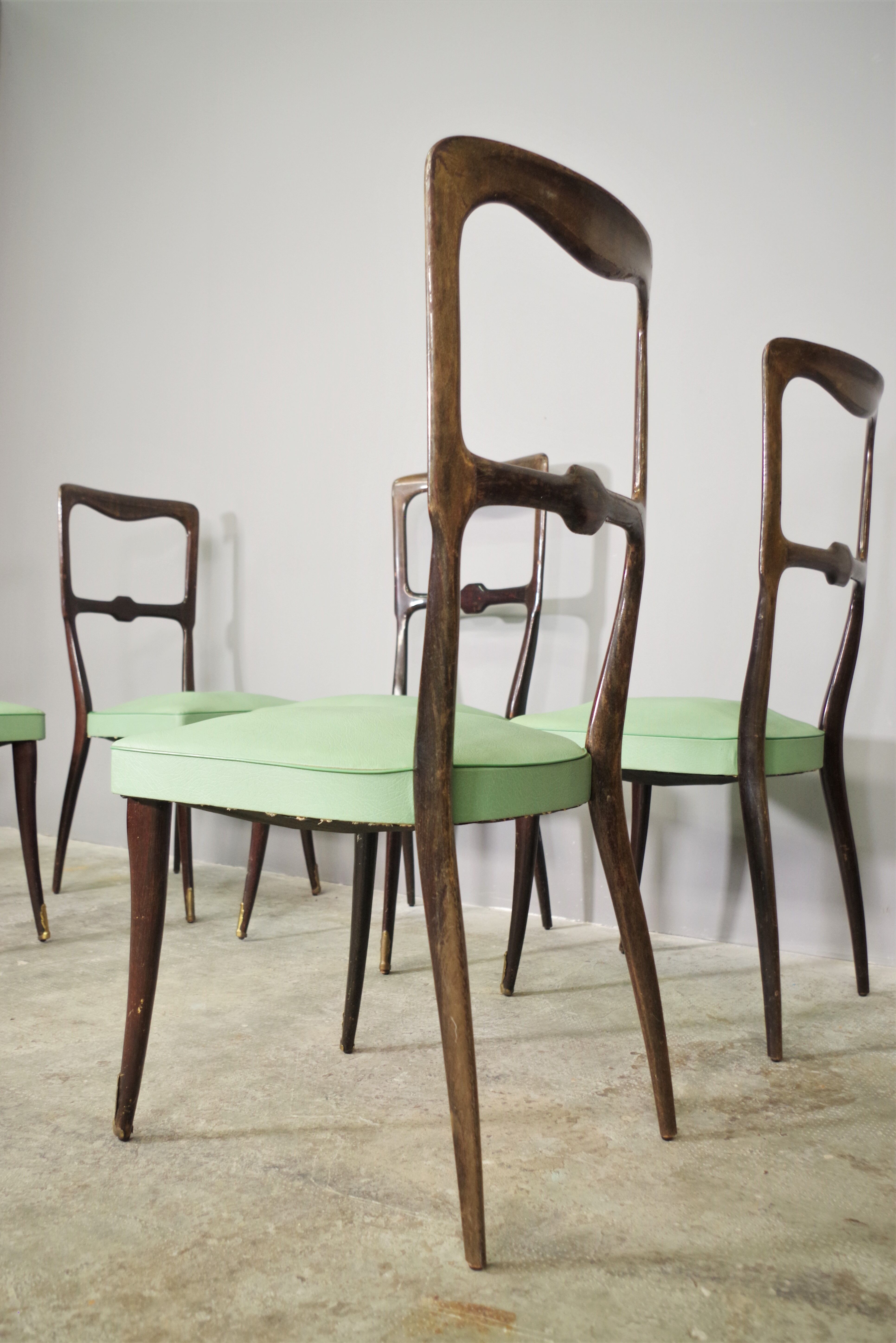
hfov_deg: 43.6
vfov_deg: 61.9
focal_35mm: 30
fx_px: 1120
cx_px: 448
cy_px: 672
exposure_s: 1/25
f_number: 4
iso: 800
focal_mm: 20
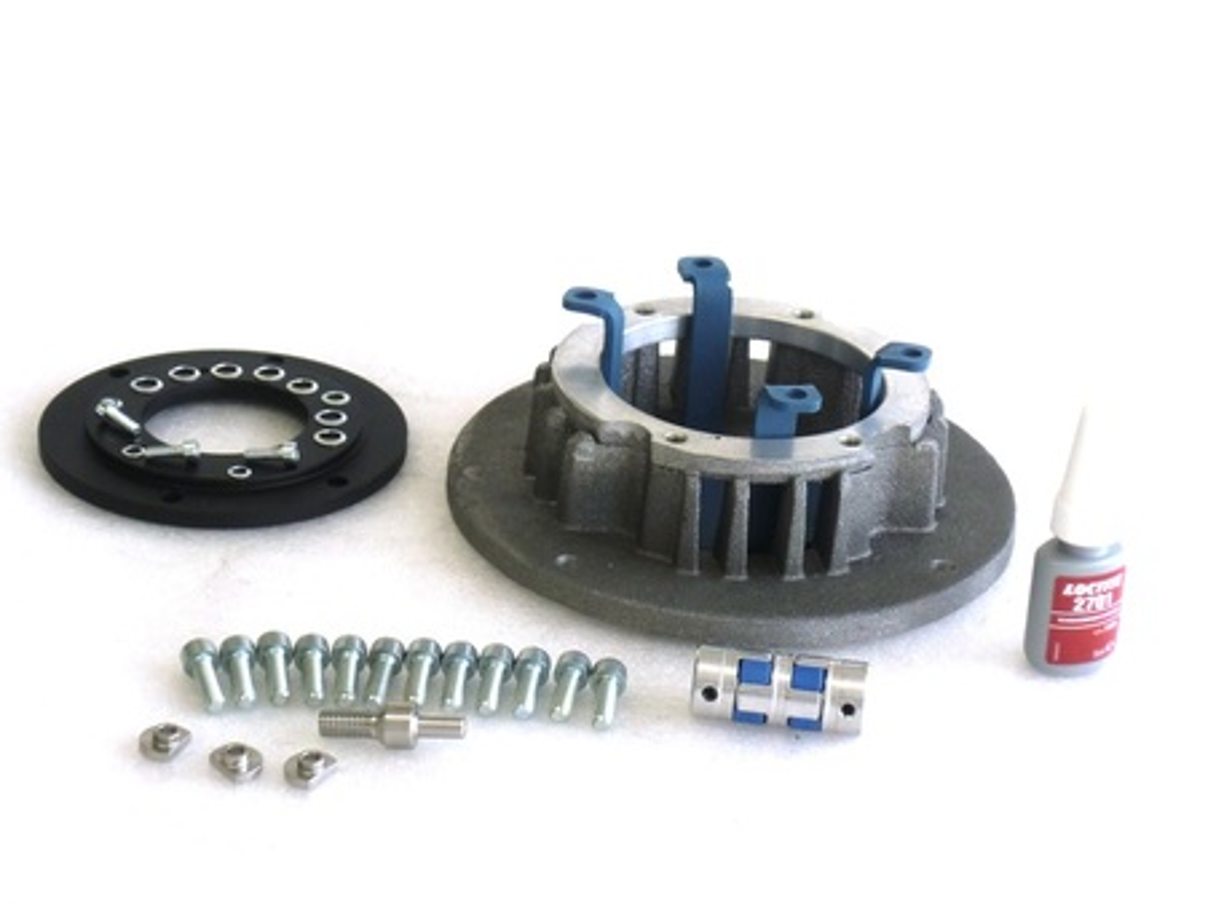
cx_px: 616
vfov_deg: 20.2
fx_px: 2598
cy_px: 462
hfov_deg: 26.7
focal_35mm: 73
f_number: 4.7
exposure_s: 1/80
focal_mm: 13.02
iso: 125
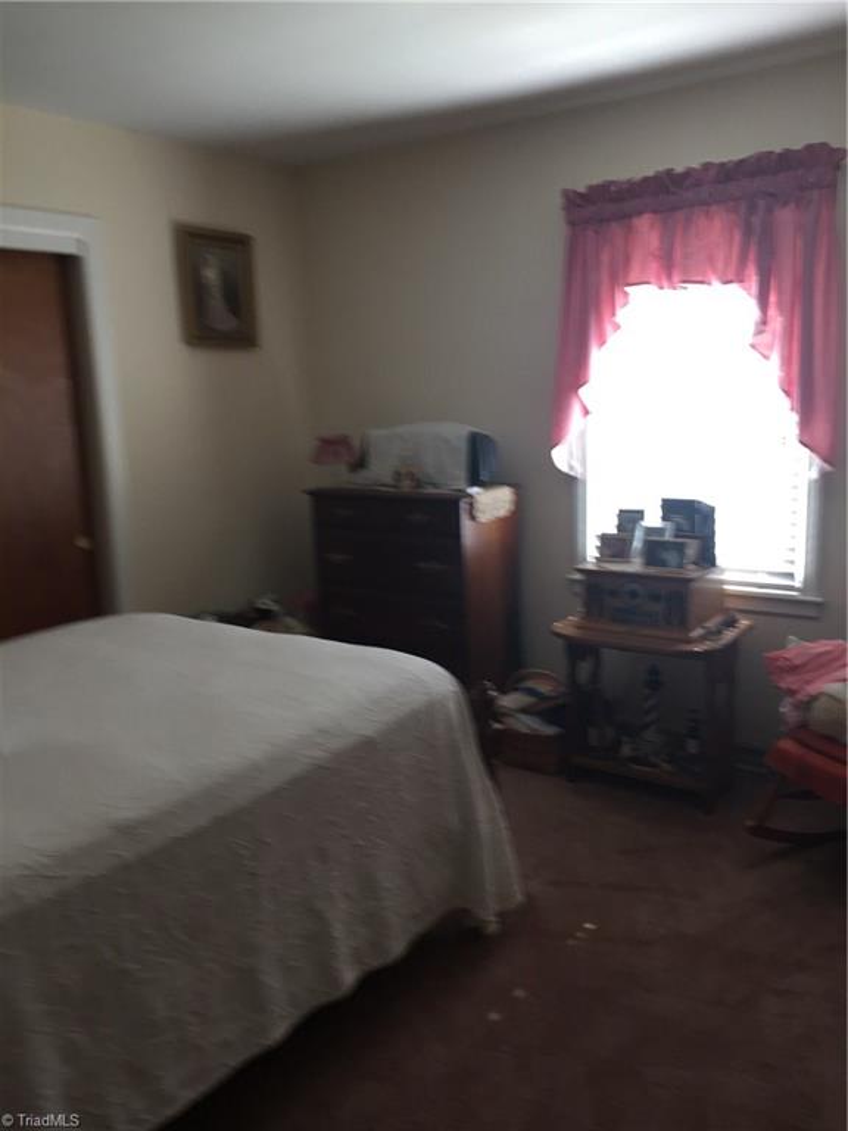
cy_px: 566
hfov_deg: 48.2
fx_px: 947
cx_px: 424
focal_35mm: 29
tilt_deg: -10.1
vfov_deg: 61.7
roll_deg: +3.4
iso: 64
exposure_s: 1/30
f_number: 2.2
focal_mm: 4.15
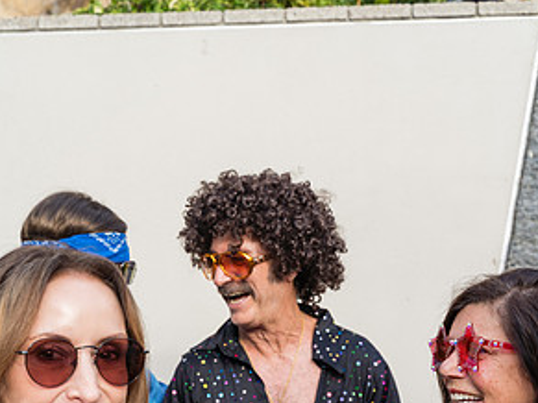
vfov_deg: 24.4
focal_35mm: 58
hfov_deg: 33.2
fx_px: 901
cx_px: 275
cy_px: 370
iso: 200
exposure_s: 1/250
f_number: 5.6
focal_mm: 39
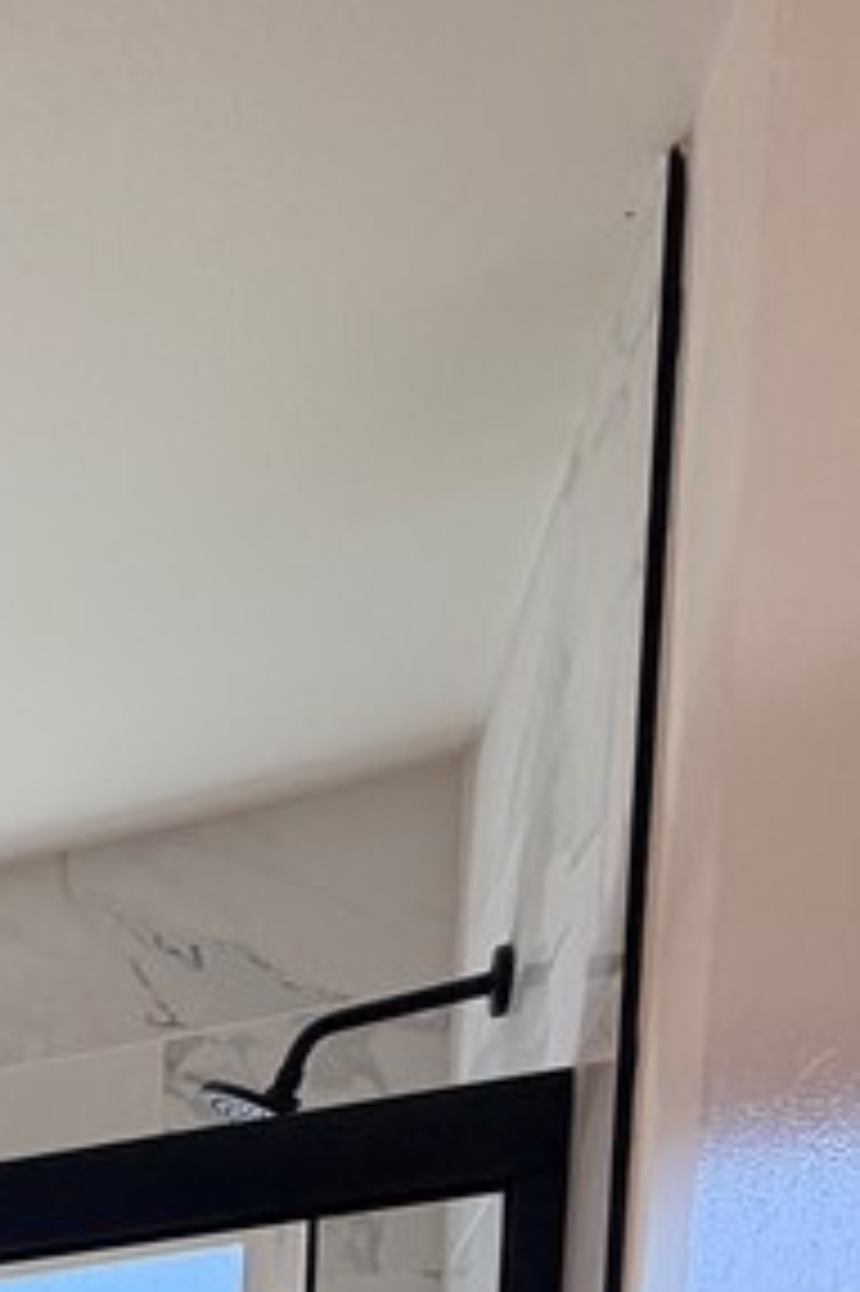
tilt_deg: -9.3
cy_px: 2075
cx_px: -707
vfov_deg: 25.3
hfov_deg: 19.3
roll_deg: +2.8
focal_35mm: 52
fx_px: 1865
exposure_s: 1/120
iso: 64
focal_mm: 2.22
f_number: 2.2
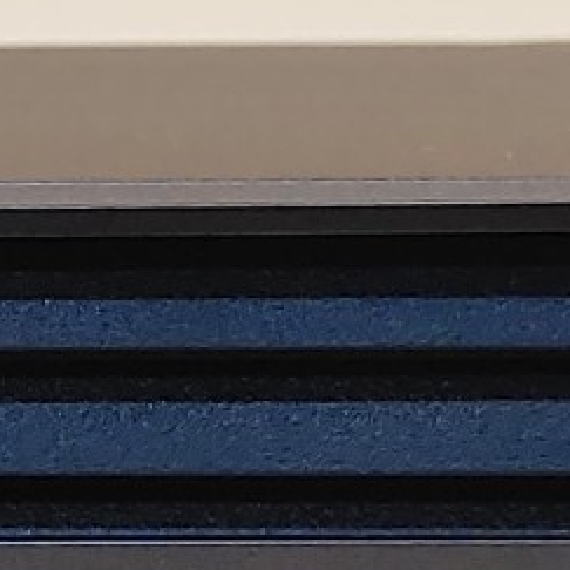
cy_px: 310
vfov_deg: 8.1
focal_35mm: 215
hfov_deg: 8.0
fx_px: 4005
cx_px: -246
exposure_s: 1/120
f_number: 1.8
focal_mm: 4.36
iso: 50
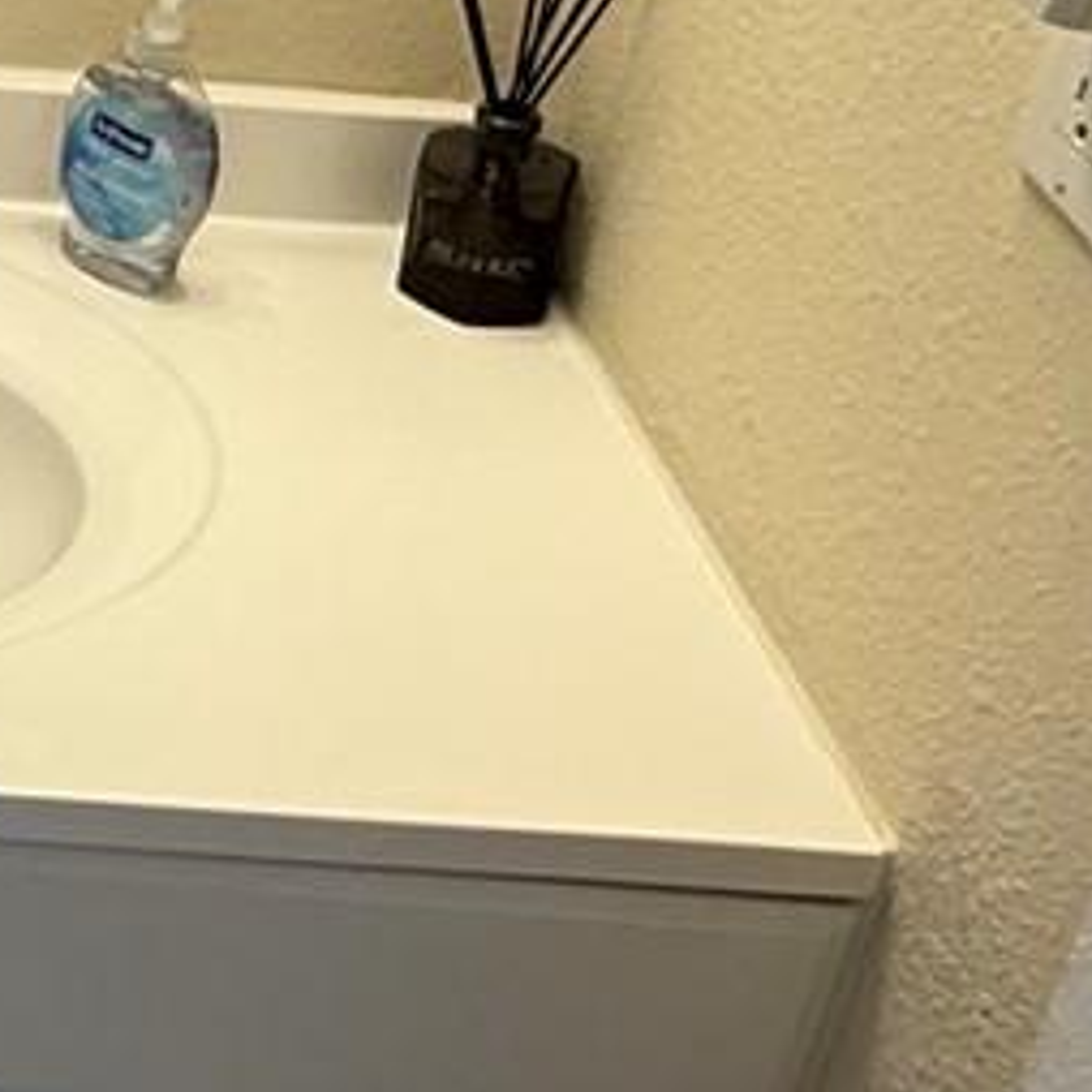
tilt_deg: -25.4
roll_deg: -1.0
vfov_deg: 21.6
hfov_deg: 19.4
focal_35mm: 78
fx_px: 2784
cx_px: -546
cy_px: 64
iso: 100
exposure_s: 1/120
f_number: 2.2
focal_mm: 2.22
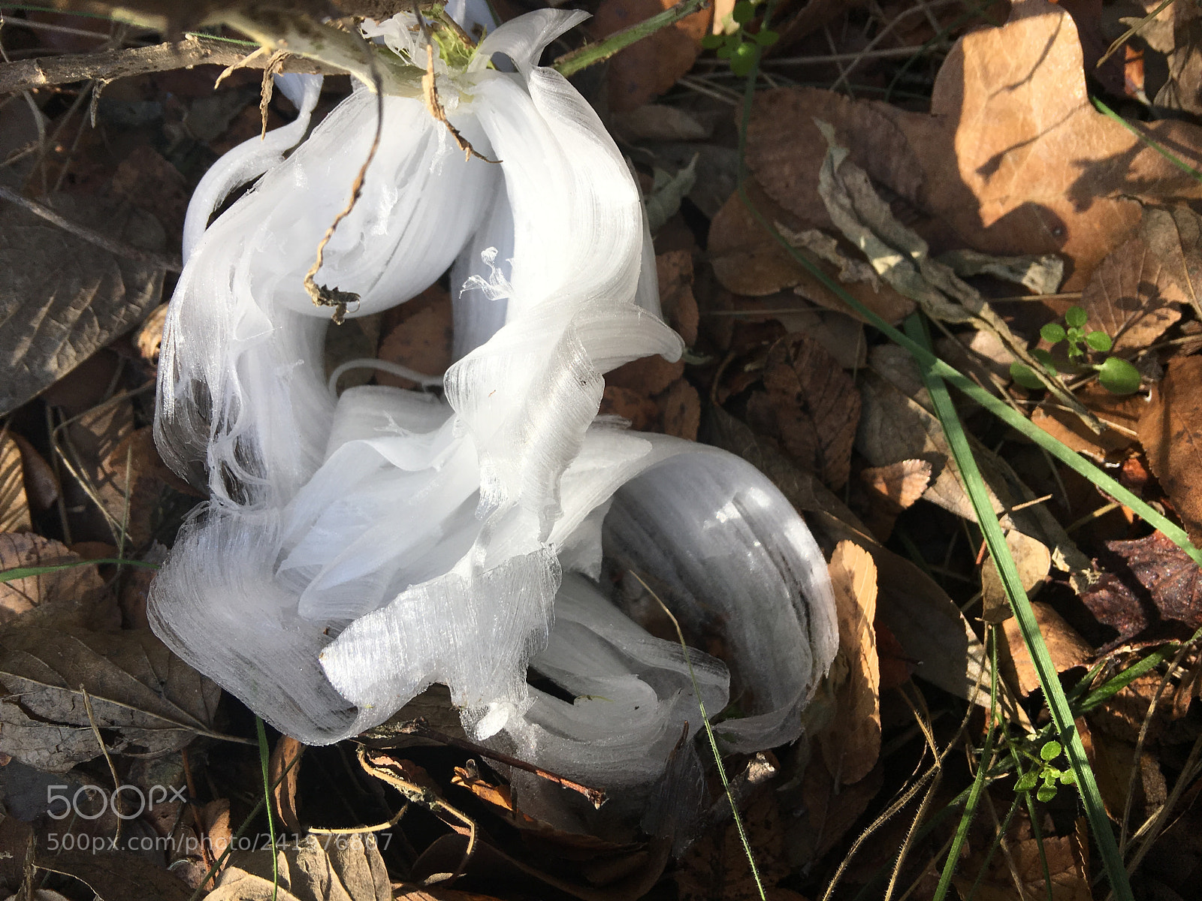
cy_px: 450
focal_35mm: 29
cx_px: 601
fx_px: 1007
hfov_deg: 61.7
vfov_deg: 48.2
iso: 25
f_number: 2.2
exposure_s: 1/232
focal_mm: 4.15
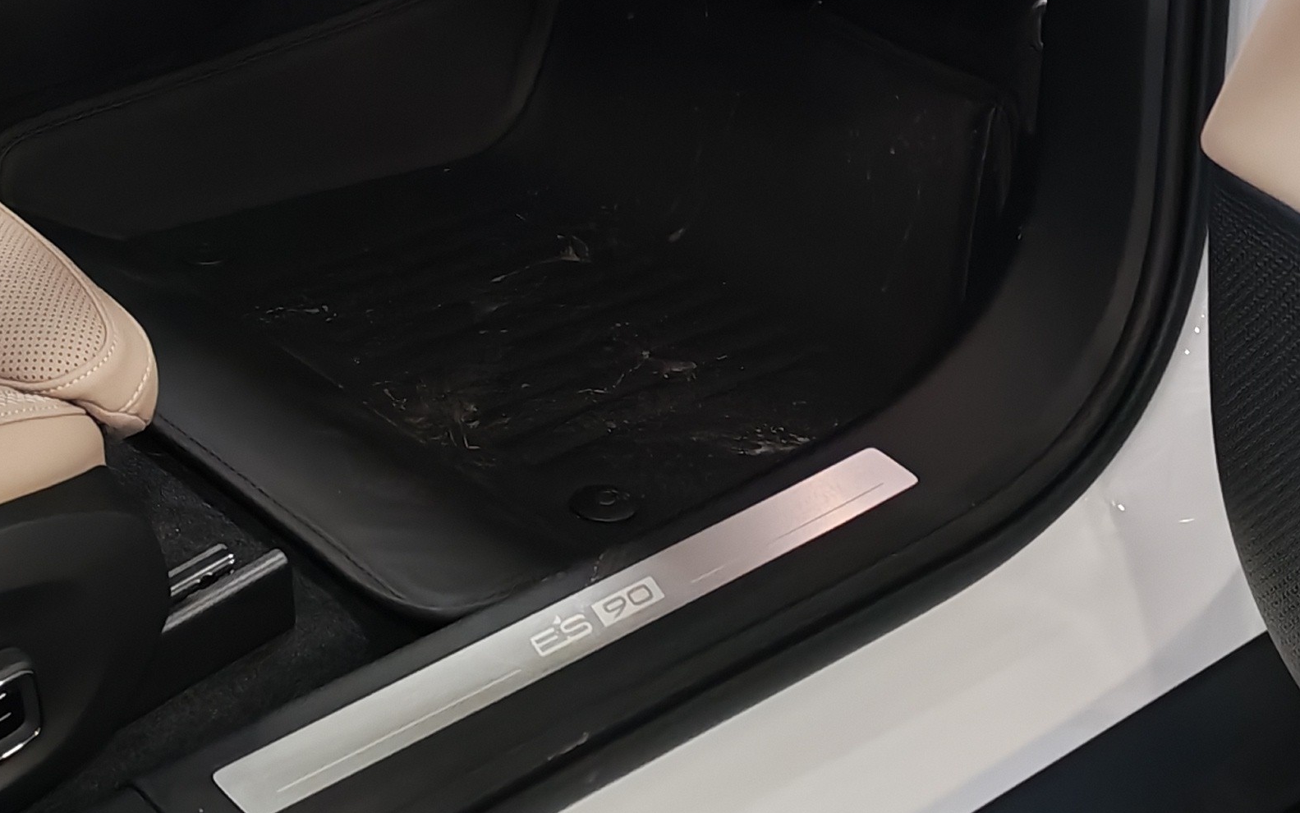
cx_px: 363
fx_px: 3012
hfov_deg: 24.2
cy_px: -117
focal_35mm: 85
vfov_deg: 14.9
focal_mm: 6.12
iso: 333
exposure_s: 1/100
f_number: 1.9
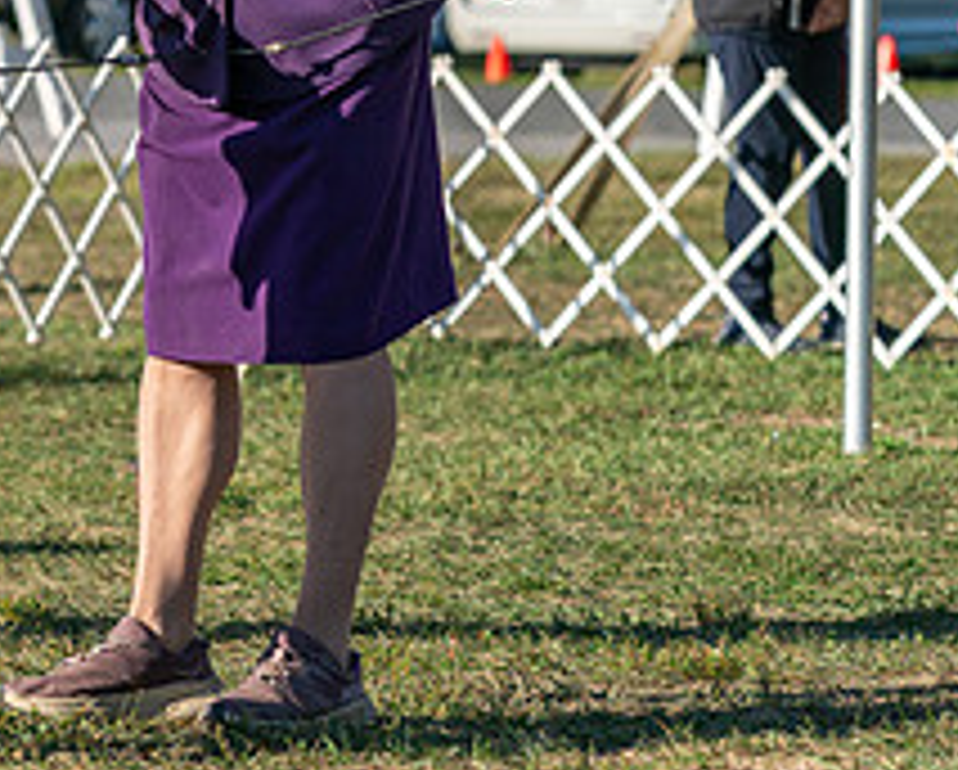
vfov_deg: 4.9
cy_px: -86
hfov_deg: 6.0
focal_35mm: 318
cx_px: -277
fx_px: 9029
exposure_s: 1/1250
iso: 160
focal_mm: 107
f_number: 4.5
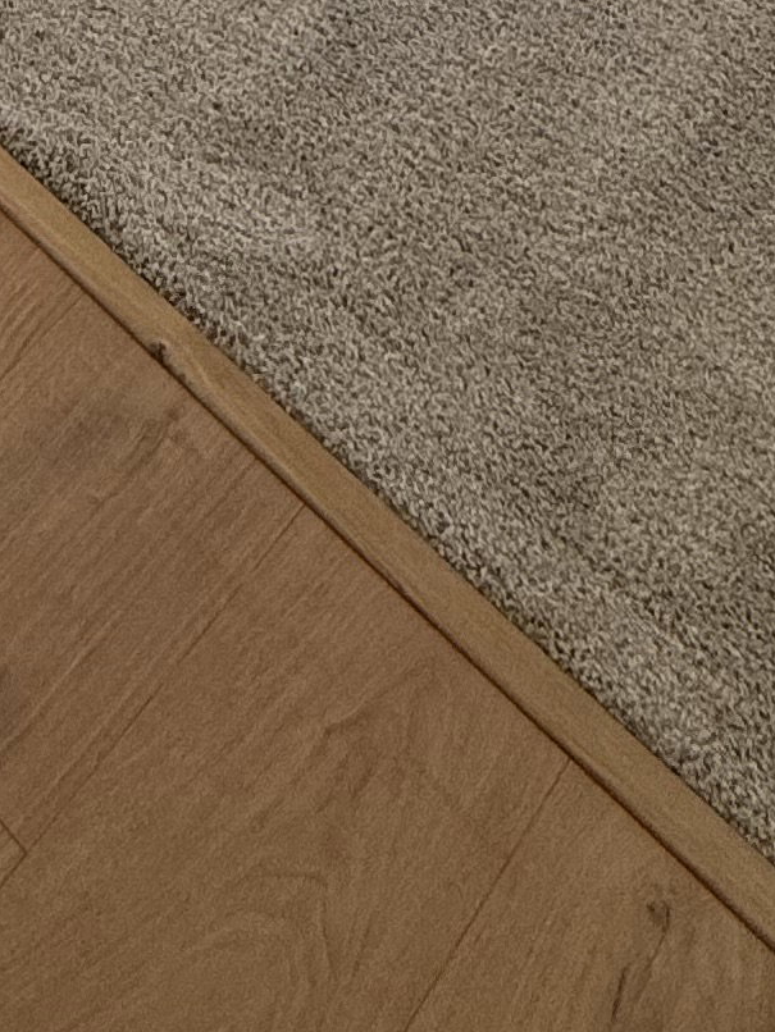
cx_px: -421
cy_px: -1211
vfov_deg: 16.9
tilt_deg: -15.9
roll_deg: -2.1
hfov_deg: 18.4
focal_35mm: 70
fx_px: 2088
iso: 50
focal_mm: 2.22
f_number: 2.2
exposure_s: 1/120
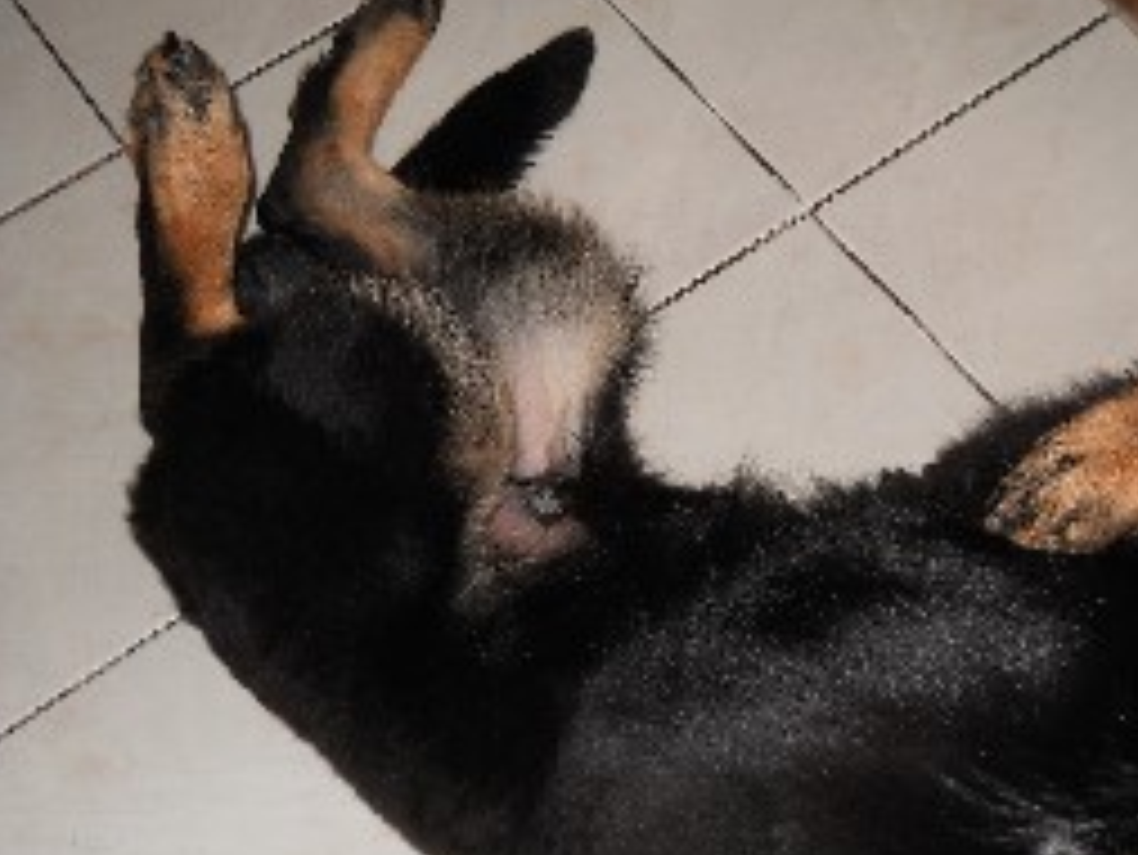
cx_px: 787
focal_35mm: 57
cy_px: 504
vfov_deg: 25.6
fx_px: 1875
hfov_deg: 33.4
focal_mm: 6.72
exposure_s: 1/30
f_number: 3.1
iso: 100
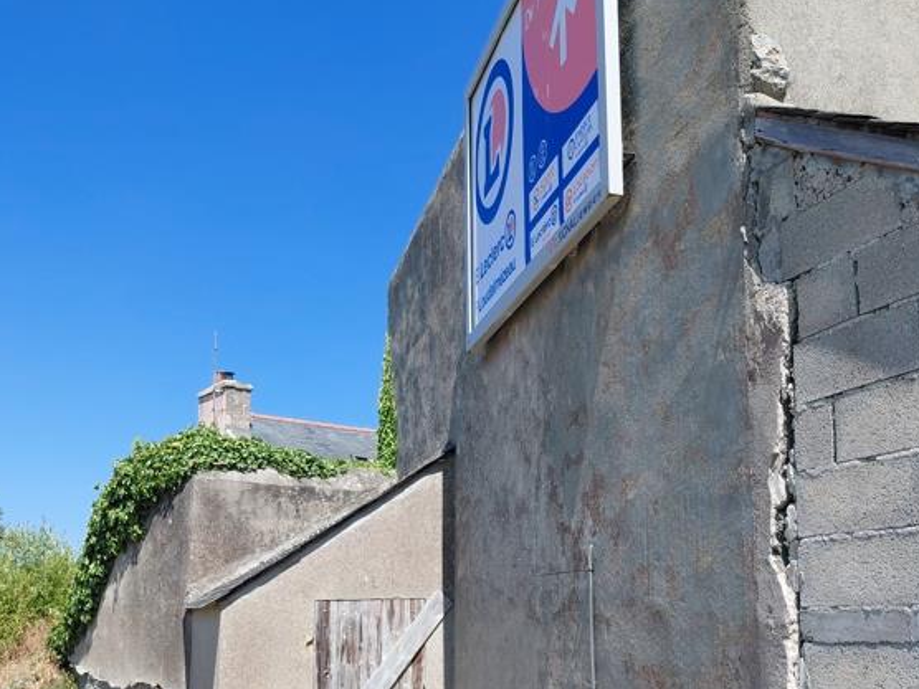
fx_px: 956
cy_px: 461
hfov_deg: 50.3
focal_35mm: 36
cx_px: 621
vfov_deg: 39.2
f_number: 1.8
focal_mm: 4.69
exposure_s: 1/1571
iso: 50
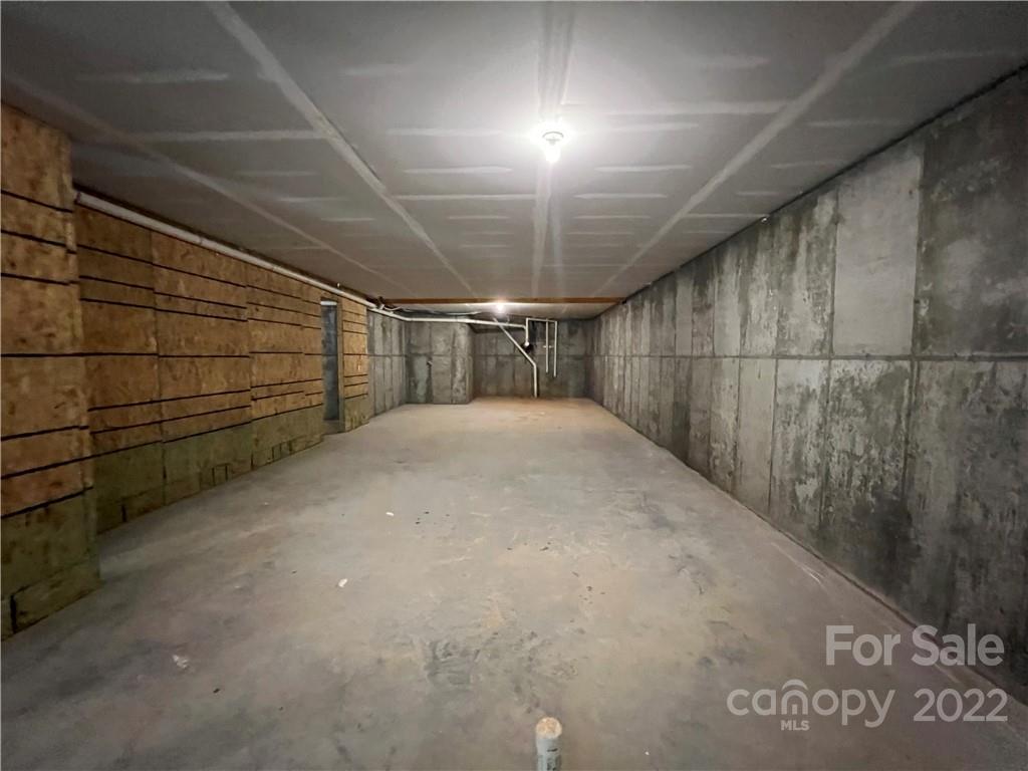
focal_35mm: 13
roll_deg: -0.6
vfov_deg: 89.9
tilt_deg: -4.7
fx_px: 386
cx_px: 514
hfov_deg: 106.2
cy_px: 386
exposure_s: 1/40
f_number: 1.8
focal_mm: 1.57
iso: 1000
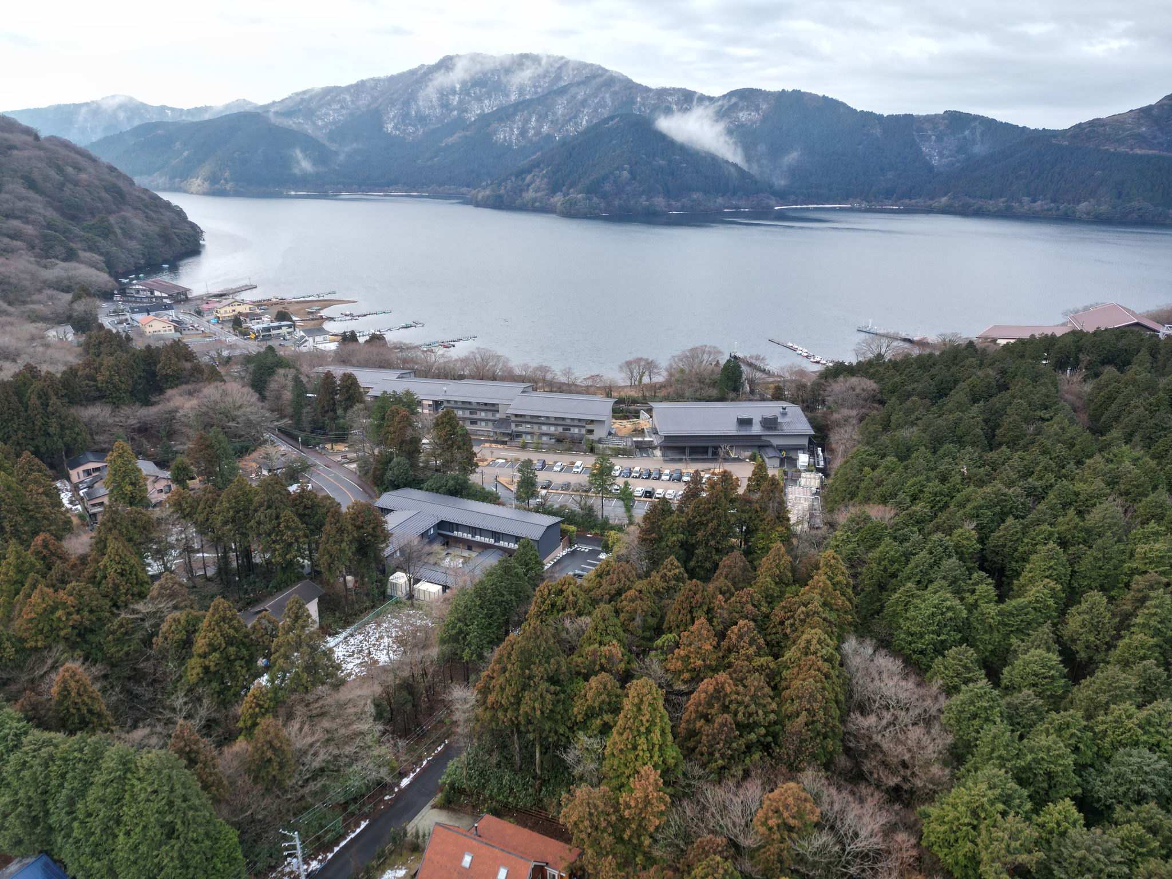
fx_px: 813
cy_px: 440
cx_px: 586
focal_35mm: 24
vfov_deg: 56.8
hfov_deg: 71.6
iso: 100
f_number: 1.7
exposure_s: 1/400
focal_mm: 6.72
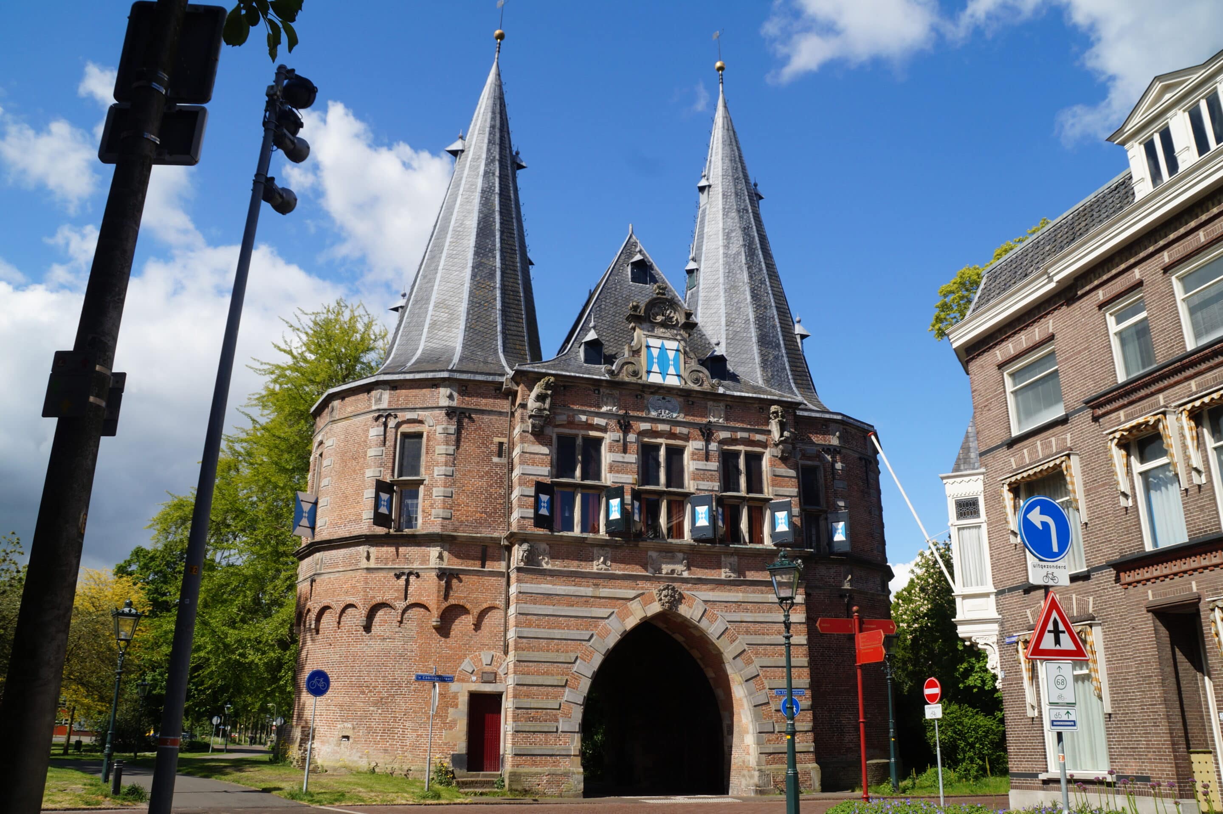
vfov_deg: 47.9
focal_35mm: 27
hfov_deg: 67.4
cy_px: 407
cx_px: 612
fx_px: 917
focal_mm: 18
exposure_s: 1/200
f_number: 10
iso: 100
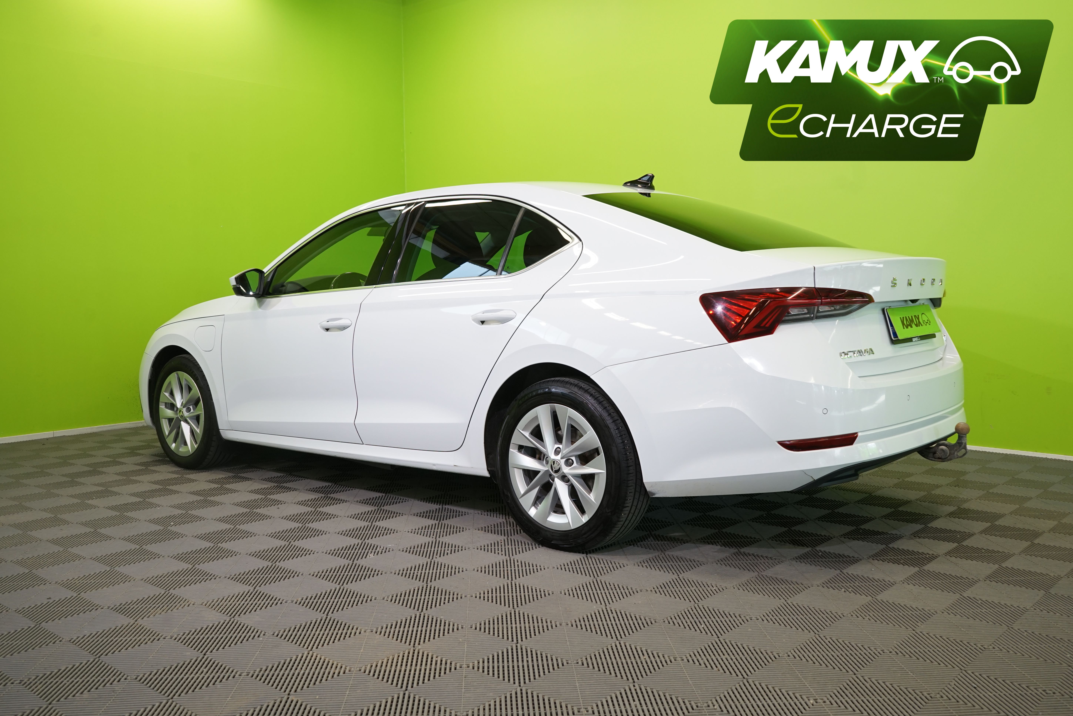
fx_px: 924
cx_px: 549
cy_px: 349
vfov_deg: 42.3
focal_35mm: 31
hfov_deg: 60.3
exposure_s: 1/40
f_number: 6.3
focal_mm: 30
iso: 500
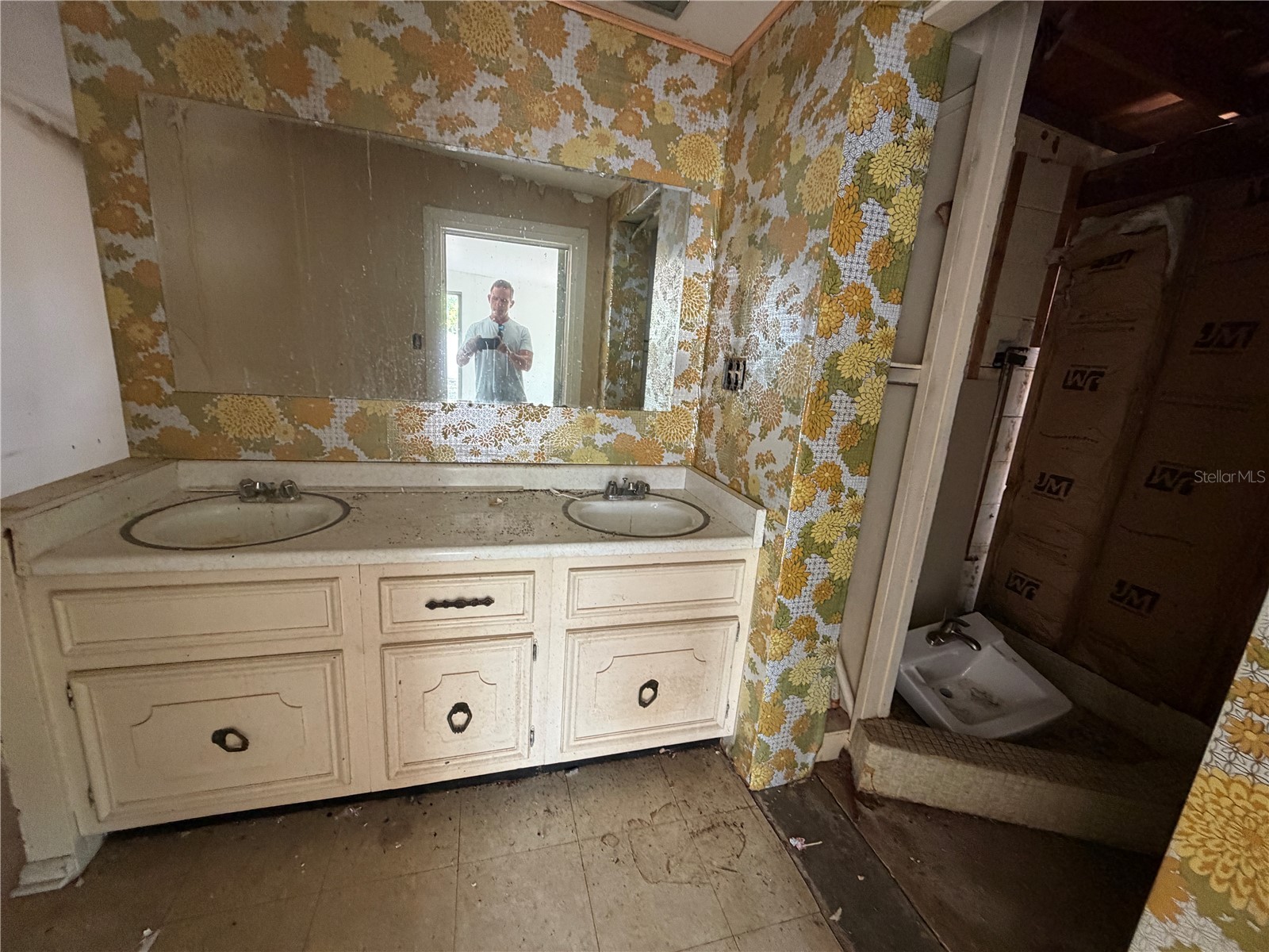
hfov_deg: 102.1
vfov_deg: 85.7
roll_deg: -4.0
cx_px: 634
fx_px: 513
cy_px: 476
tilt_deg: -14.2
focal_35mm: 14
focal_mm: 2.22
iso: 320
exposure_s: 1/65
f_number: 2.2
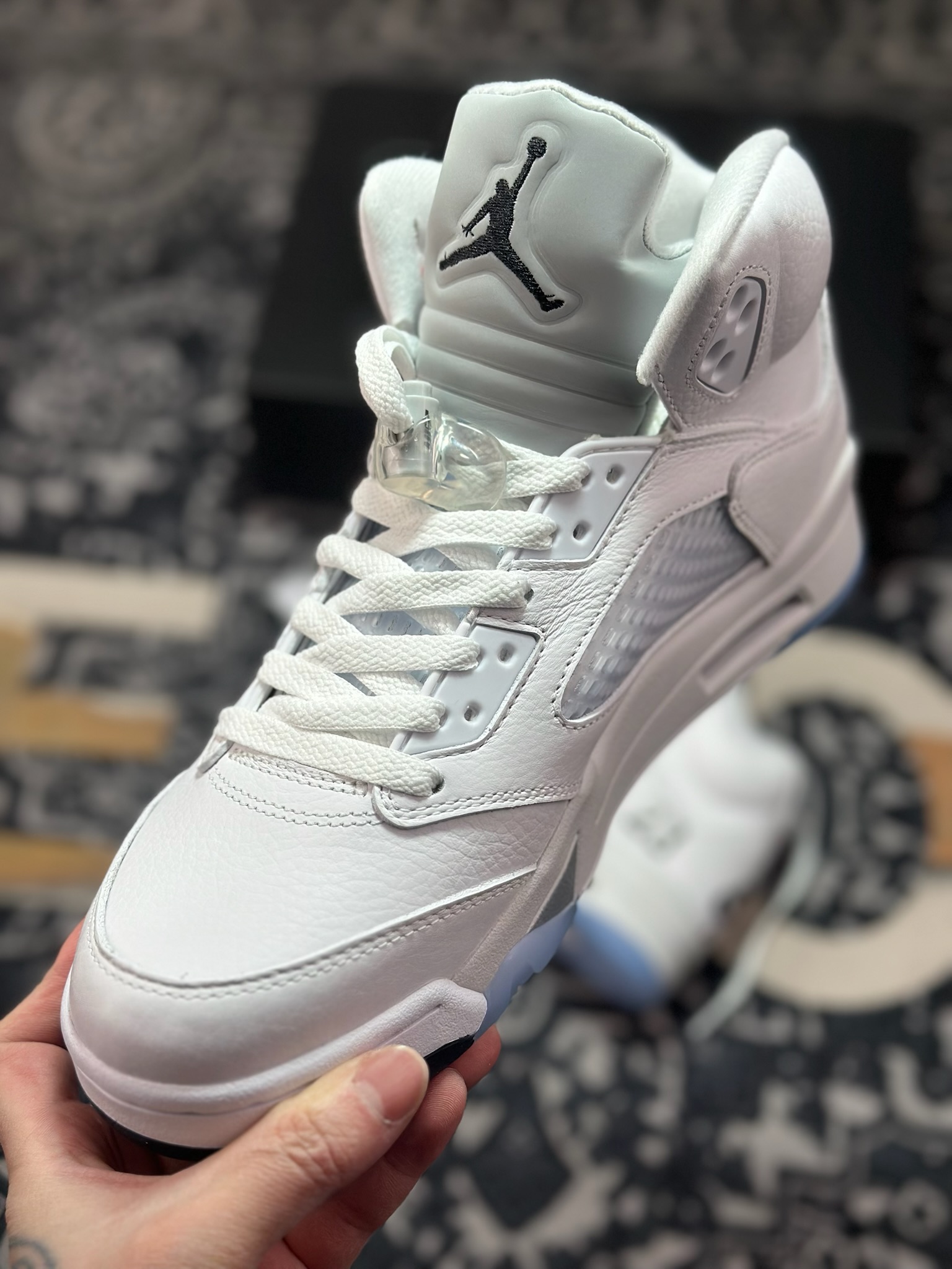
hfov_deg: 30.3
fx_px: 1760
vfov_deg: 39.7
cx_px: 476
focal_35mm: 48
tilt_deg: -56.1
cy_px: 634
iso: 80
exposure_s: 1/1305
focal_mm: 6.86
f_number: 1.78
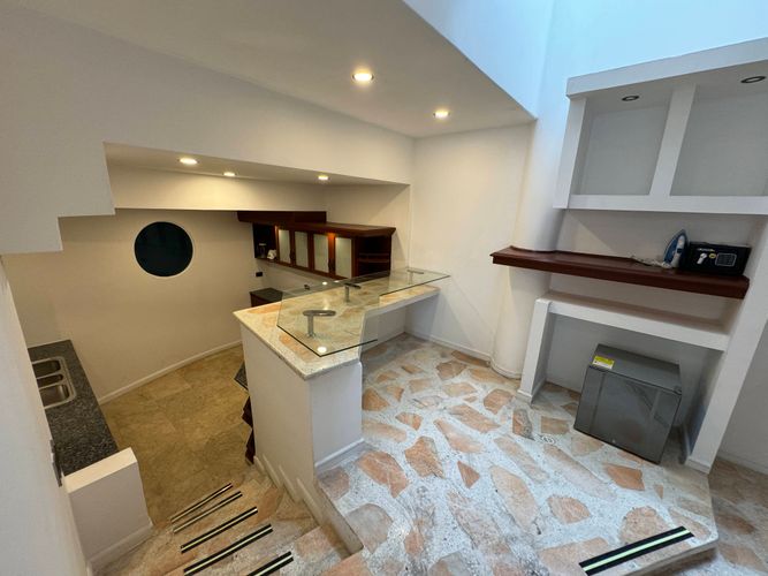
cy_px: 288
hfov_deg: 102.1
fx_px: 311
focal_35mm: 14
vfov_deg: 85.7
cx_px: 384
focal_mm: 2.22
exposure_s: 1/60
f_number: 2.2
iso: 160
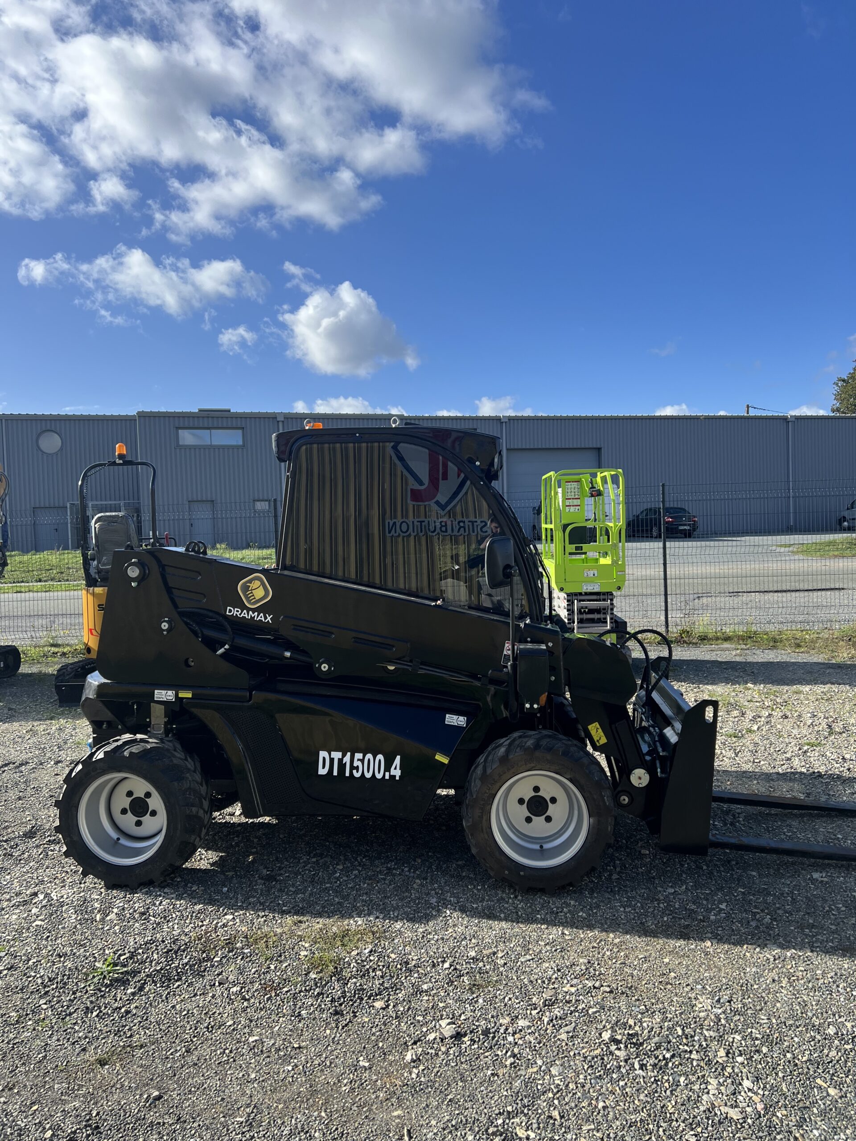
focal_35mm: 26
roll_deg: +3.0
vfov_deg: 67.3
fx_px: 857
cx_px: 428
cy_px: 570
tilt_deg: -0.7
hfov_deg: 53.1
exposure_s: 1/3077
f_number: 1.5
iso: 50
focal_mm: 5.7
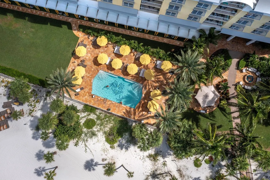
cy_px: 78
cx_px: 124
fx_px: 240
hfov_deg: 58.7
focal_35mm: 32
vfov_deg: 41.0
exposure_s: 1/1000
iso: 100
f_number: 7.1
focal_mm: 10.26
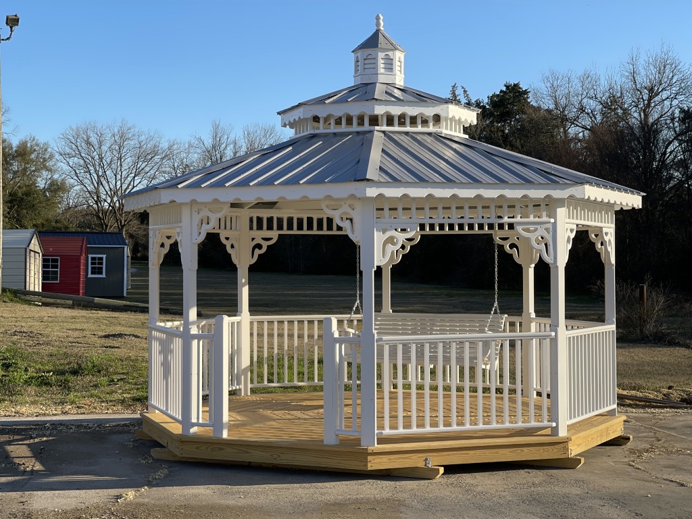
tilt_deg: -0.9
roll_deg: +0.1
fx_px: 1279
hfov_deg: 30.3
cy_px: 260
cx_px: 346
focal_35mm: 64
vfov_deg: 22.9
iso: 20
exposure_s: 1/769
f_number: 2.2
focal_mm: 7.5
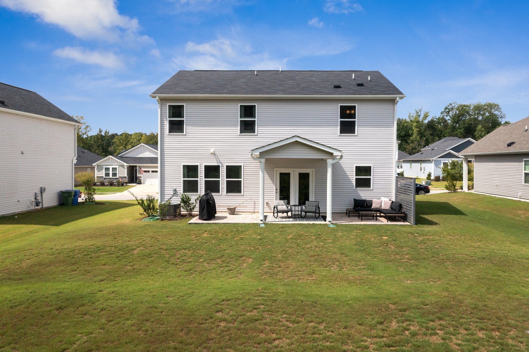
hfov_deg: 65.5
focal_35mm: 28
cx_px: 264
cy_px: 176
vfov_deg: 46.4
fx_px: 411
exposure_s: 1/1250
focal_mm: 10.26
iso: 100
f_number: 7.1
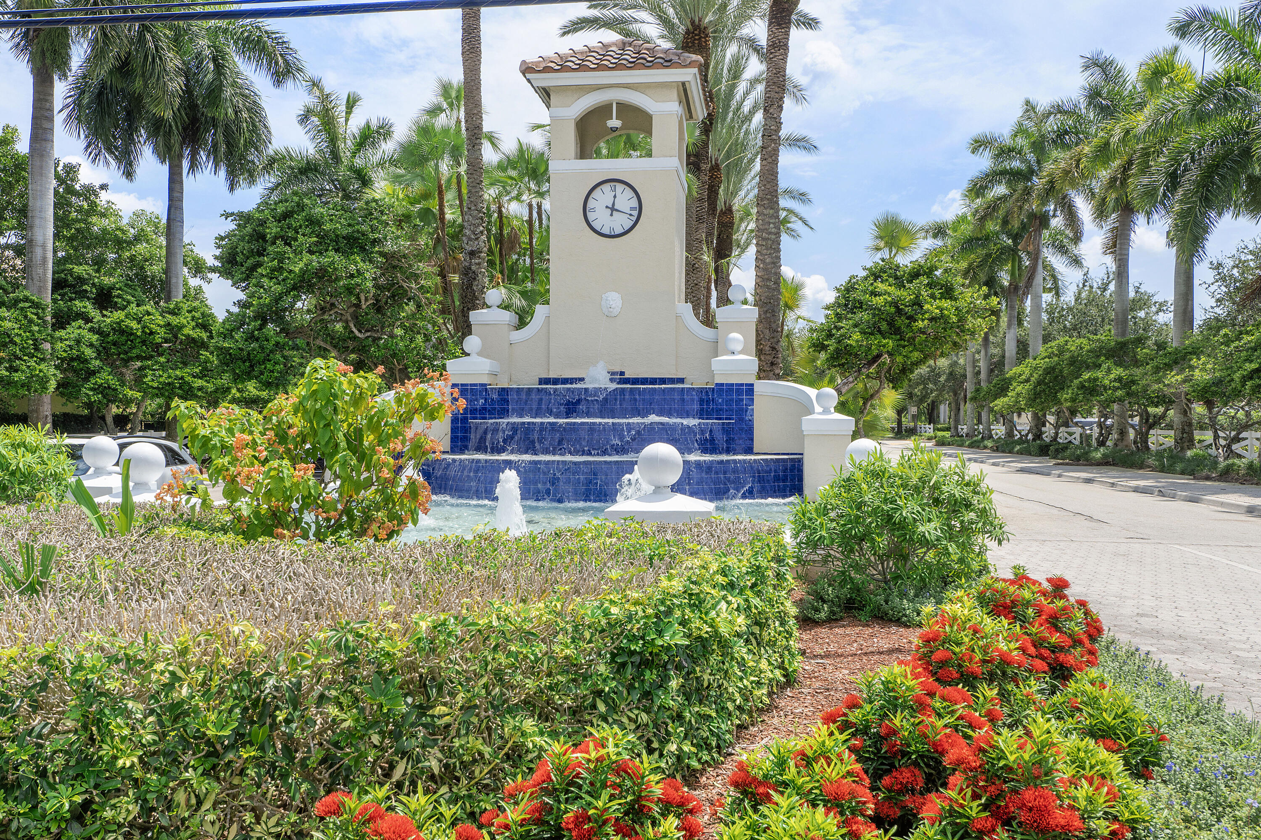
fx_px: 1051
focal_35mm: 30
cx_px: 630
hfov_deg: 61.9
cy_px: 420
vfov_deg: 43.6
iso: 100
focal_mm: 20
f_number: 10
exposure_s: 1/160
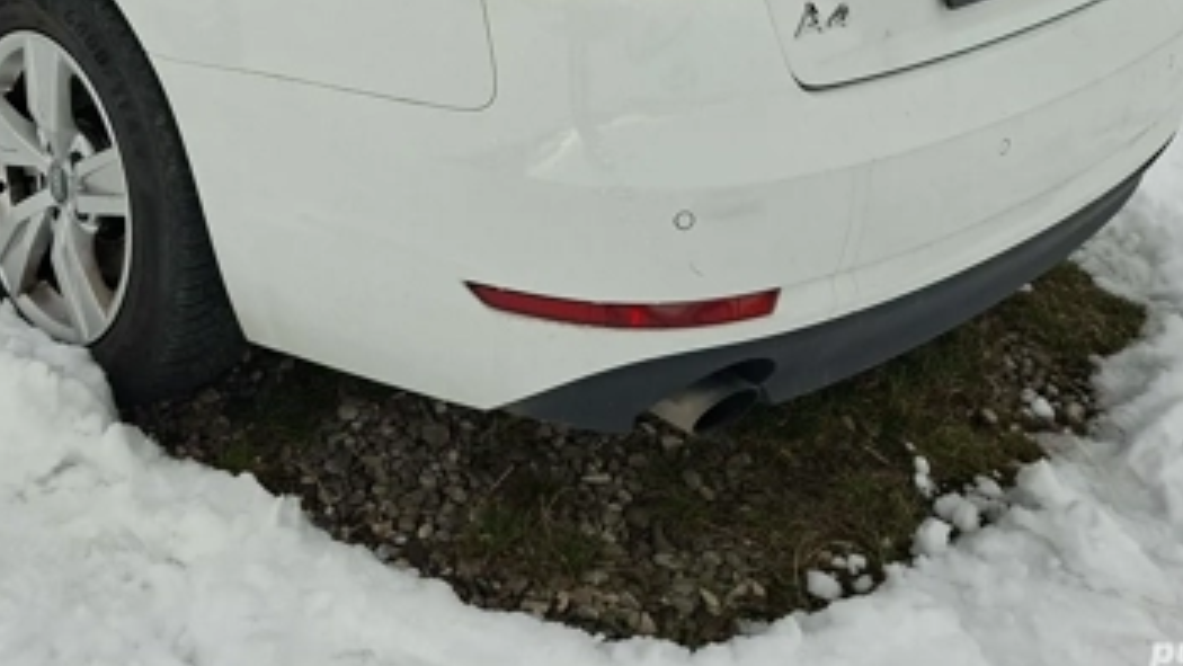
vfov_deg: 25.5
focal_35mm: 43
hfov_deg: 46.2
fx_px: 1349
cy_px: -81
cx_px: 348
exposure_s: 1/995
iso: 50
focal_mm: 5.54
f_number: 1.8
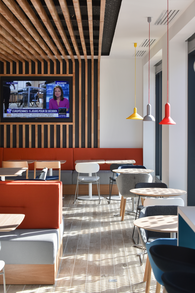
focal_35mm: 70
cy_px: 146
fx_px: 568
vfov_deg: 28.8
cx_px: 98
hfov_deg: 19.5
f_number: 7.1
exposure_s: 1/200
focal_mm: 70
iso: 250
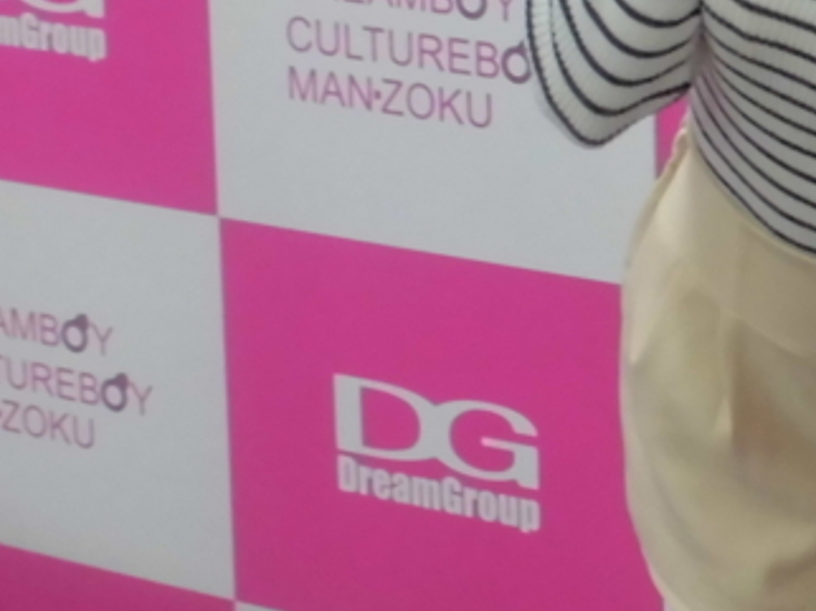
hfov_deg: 15.5
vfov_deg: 12.0
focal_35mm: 121
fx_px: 2850
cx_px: 1042
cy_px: -99
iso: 400
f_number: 4.2
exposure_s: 1/50
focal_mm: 6.9
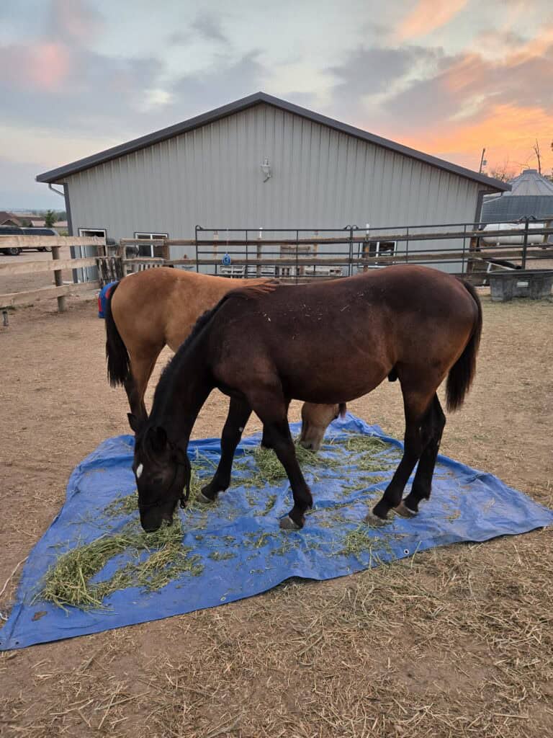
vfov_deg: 73.9
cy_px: 369
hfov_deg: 58.9
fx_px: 490
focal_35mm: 23
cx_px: 276
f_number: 1.8
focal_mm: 5.4
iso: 320
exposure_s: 1/120
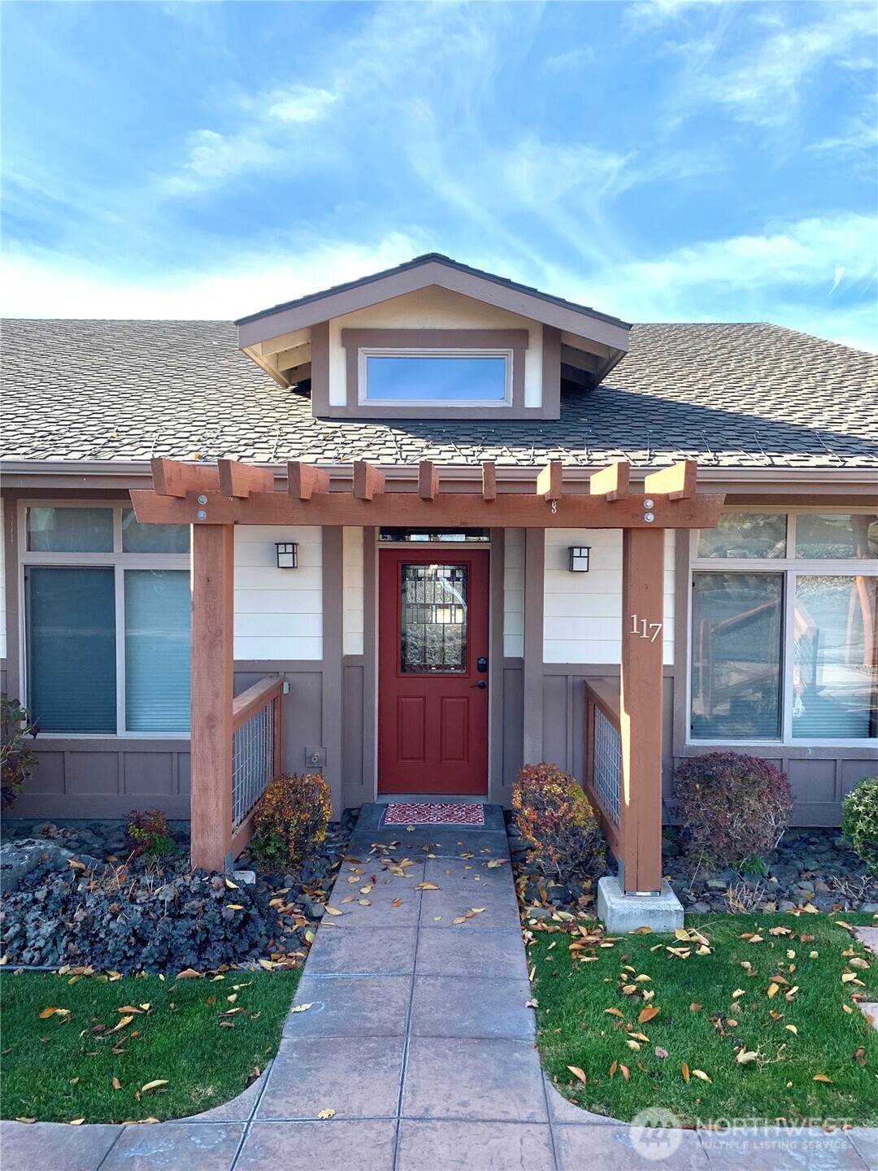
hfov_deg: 53.1
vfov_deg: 67.3
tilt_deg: -1.6
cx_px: 439
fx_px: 879
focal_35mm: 26
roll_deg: -0.3
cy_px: 586
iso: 25
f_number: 1.8
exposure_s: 1/856
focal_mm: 4.25
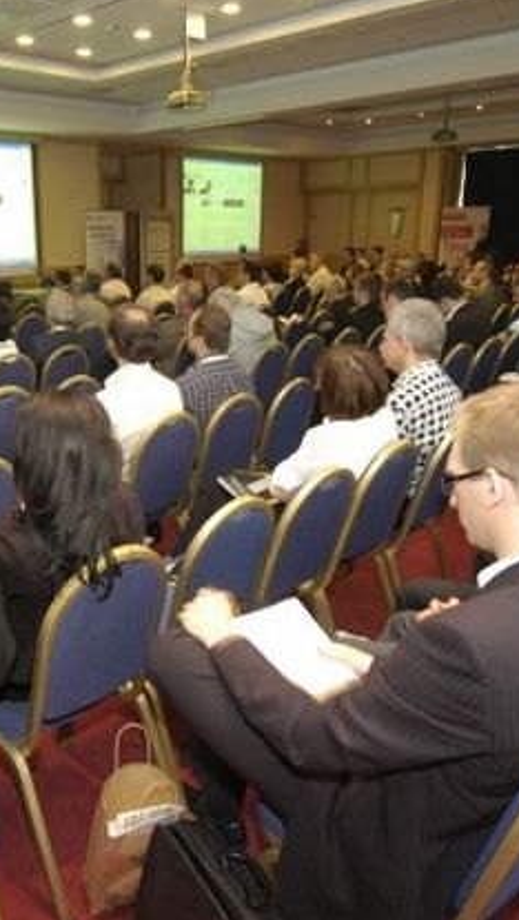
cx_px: 121
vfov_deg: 66.0
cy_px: 456
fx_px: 708
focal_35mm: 29
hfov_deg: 39.0
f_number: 5
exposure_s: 1/13
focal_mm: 12
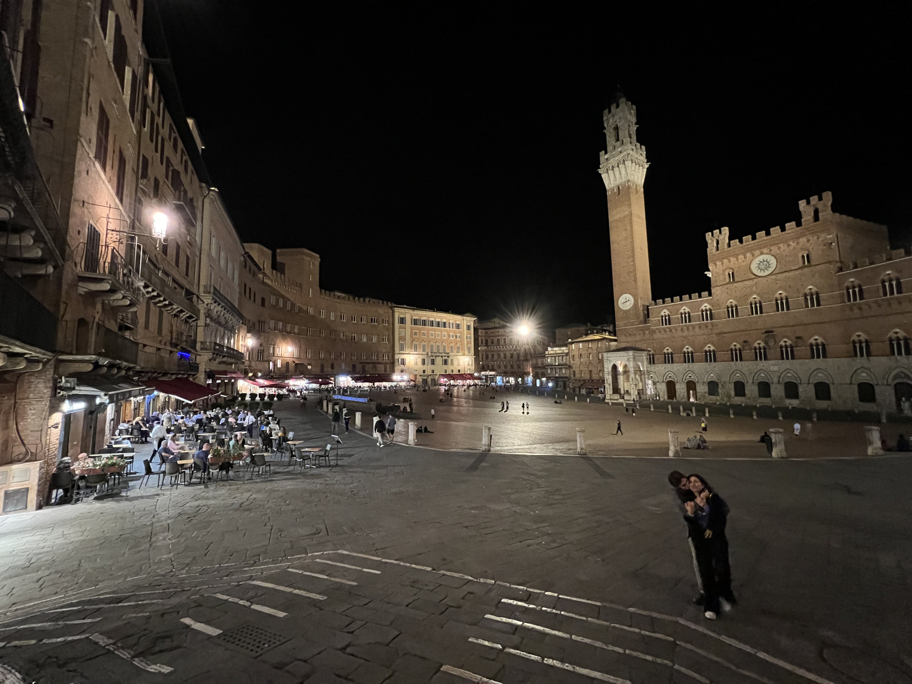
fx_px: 343
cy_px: 342
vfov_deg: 89.9
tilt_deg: +5.1
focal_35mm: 13
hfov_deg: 106.2
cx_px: 456
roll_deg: +1.0
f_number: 1.8
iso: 1250
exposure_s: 1/25
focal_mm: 1.57
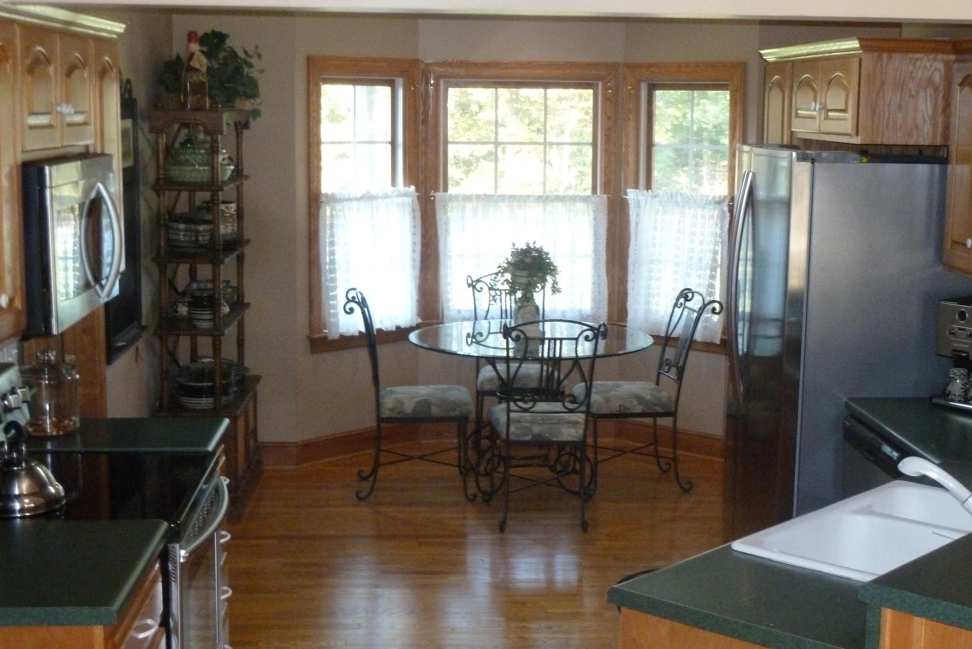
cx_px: 493
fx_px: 1539
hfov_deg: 35.0
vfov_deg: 23.8
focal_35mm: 57
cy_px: 353
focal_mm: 8.5
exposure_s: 1/30
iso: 640
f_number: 3.8
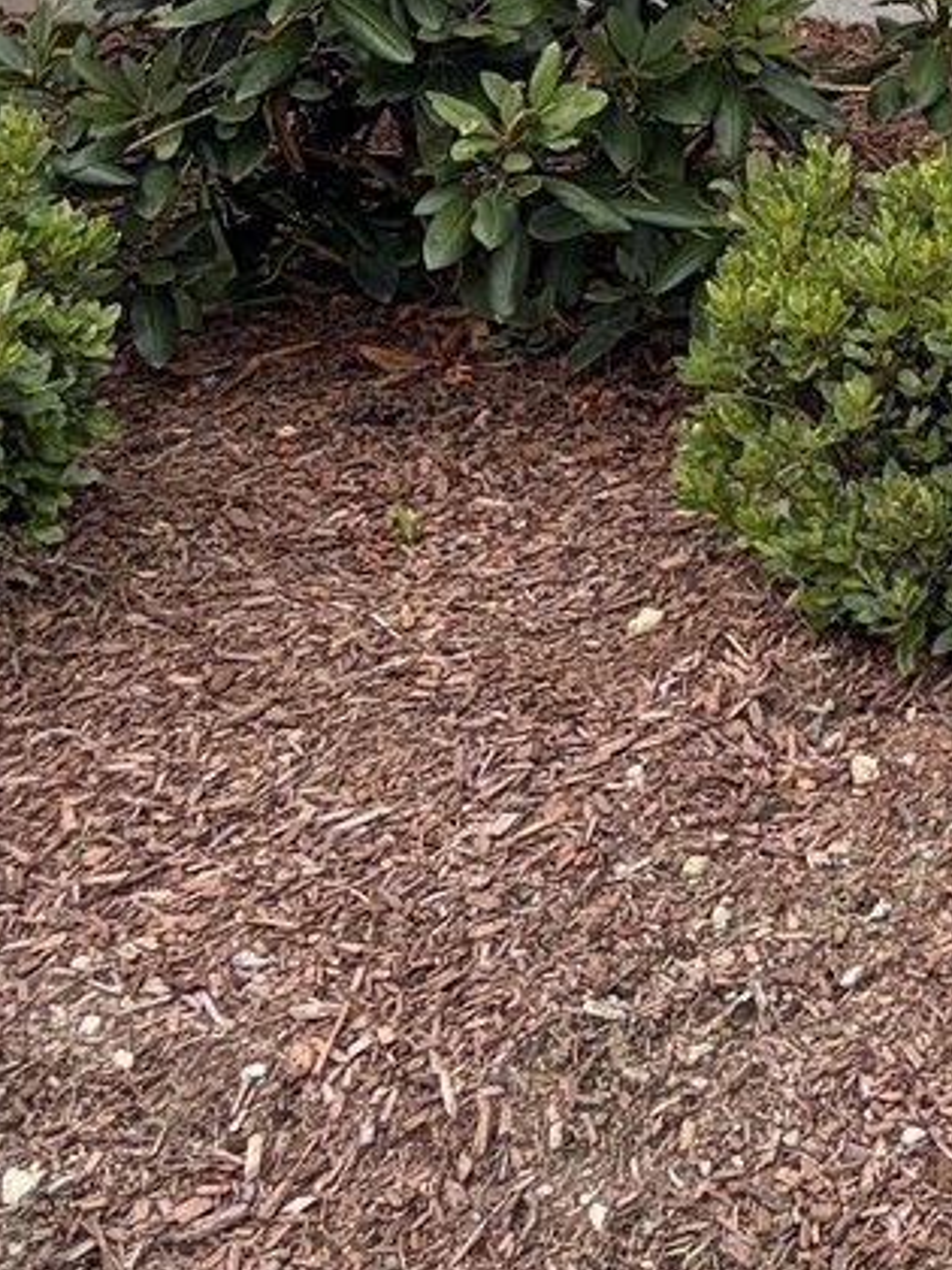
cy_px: -448
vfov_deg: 18.9
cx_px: 1732
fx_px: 3484
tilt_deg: -5.4
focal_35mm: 95
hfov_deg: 13.8
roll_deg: -0.8
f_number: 1.6
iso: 50
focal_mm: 5.96
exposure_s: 1/933
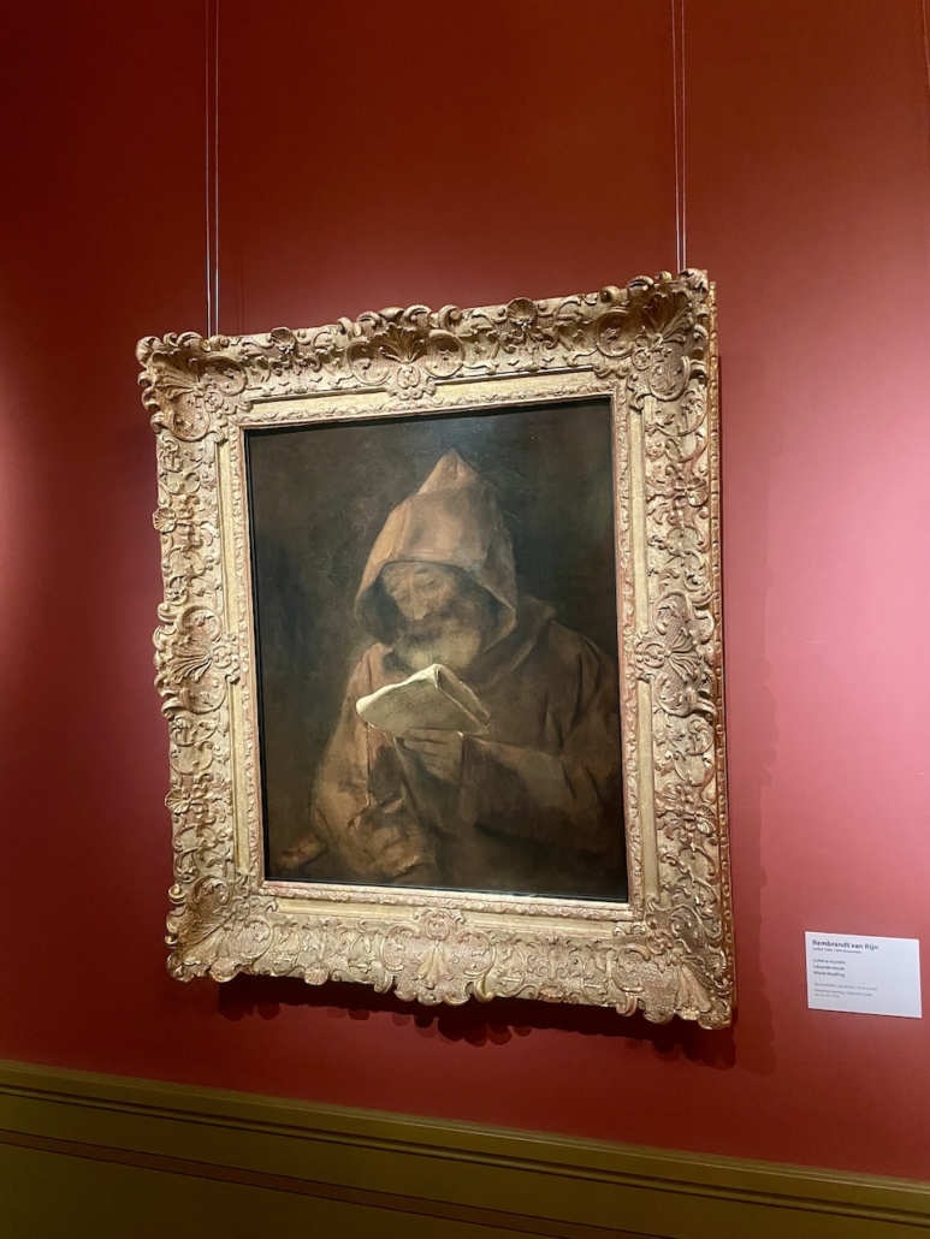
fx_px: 931
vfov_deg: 67.3
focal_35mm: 26
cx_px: 465
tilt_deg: +2.1
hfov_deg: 53.1
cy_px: 620
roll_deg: +0.4
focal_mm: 4.2
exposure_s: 1/28
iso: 800
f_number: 1.6
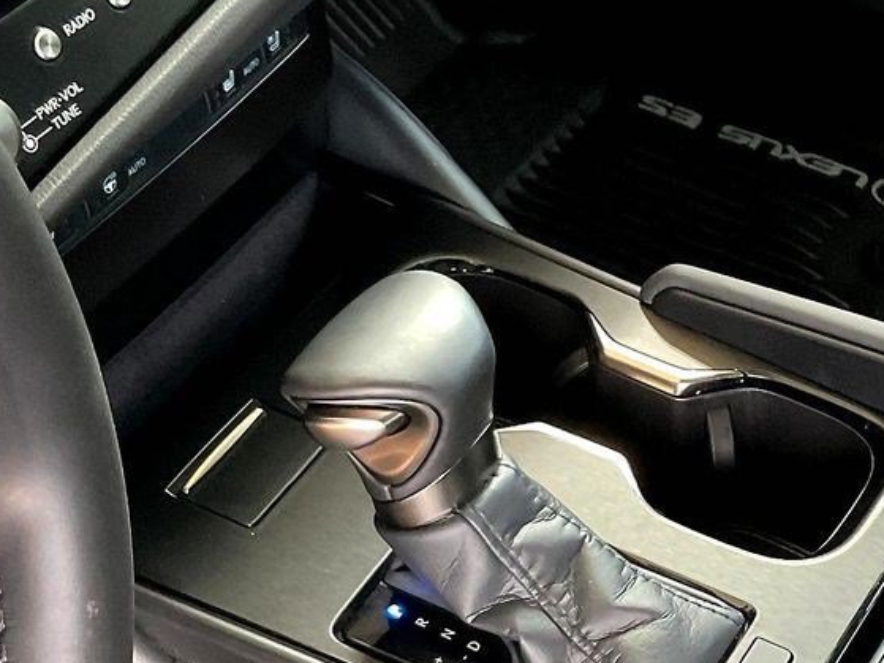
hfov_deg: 23.1
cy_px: 505
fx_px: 2119
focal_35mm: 83
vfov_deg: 17.7
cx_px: 742
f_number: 1.8
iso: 320
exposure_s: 1/52
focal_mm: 3
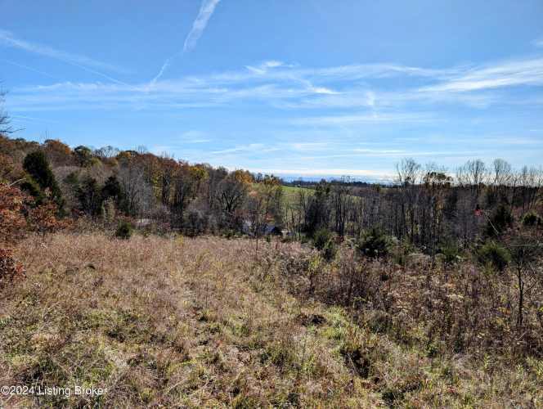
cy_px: 204
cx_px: 272
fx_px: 377
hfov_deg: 71.5
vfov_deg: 56.9
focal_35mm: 24
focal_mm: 6.9
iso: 20
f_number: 1.68
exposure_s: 1/1961
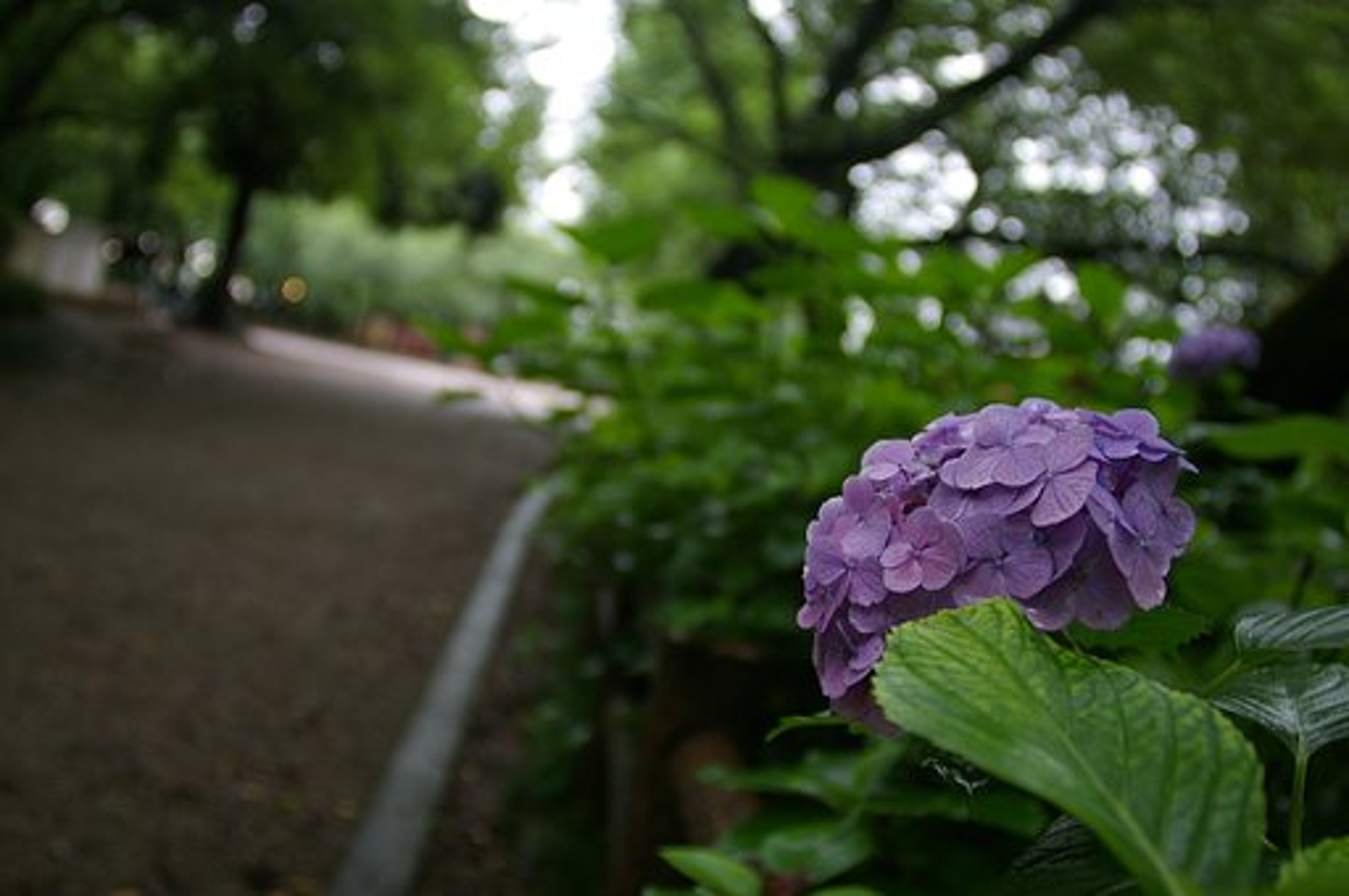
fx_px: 1123
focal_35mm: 30
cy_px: 448
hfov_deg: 62.0
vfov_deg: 43.5
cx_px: 674
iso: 200
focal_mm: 20
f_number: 2.8
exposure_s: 1/45
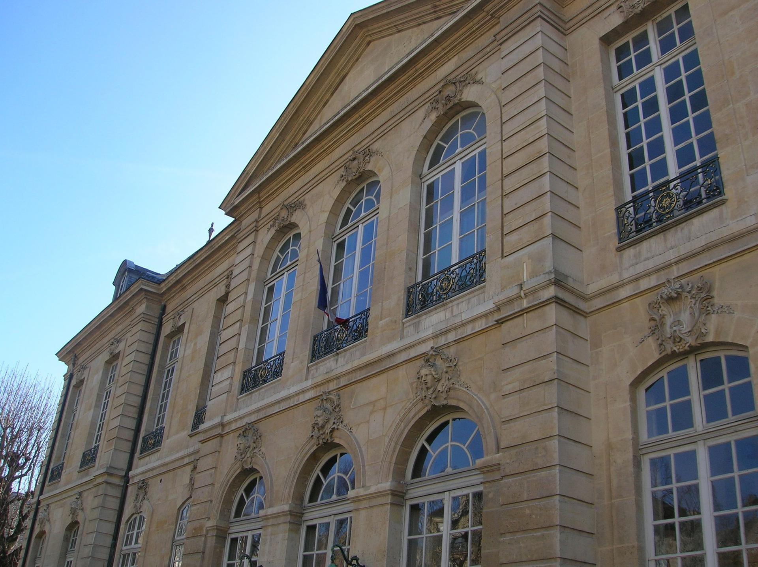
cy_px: 284
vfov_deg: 41.7
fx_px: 744
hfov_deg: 54.0
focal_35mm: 34
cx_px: 379
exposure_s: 1/185
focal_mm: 5.7
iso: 50
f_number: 4.9
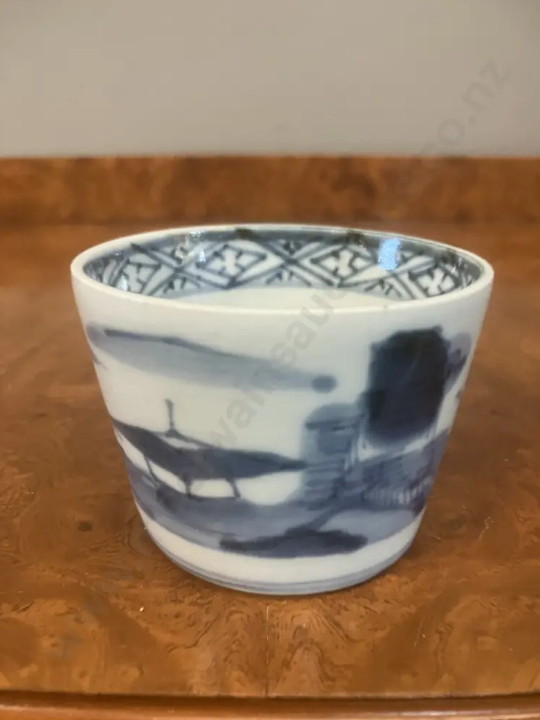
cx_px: 277
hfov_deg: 48.2
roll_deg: -0.3
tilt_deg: -21.3
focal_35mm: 29
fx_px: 603
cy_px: 363
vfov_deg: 61.7
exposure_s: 1/50
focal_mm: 3.99
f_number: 1.8
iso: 250
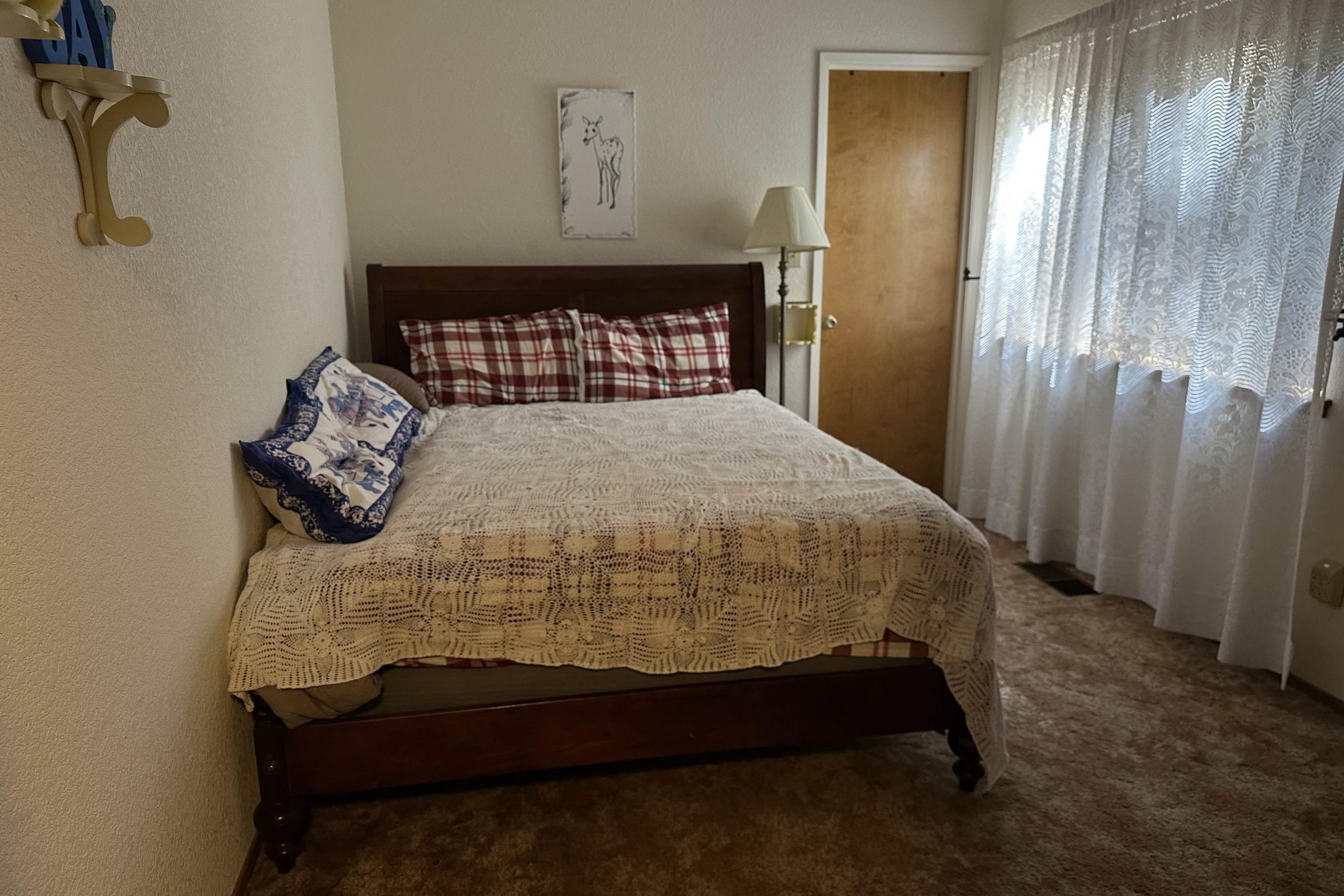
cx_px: 671
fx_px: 933
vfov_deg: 51.3
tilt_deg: -13.7
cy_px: 465
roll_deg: +0.5
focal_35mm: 25
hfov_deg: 71.5
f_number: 1.78
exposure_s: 1/60
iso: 160
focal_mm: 6.86
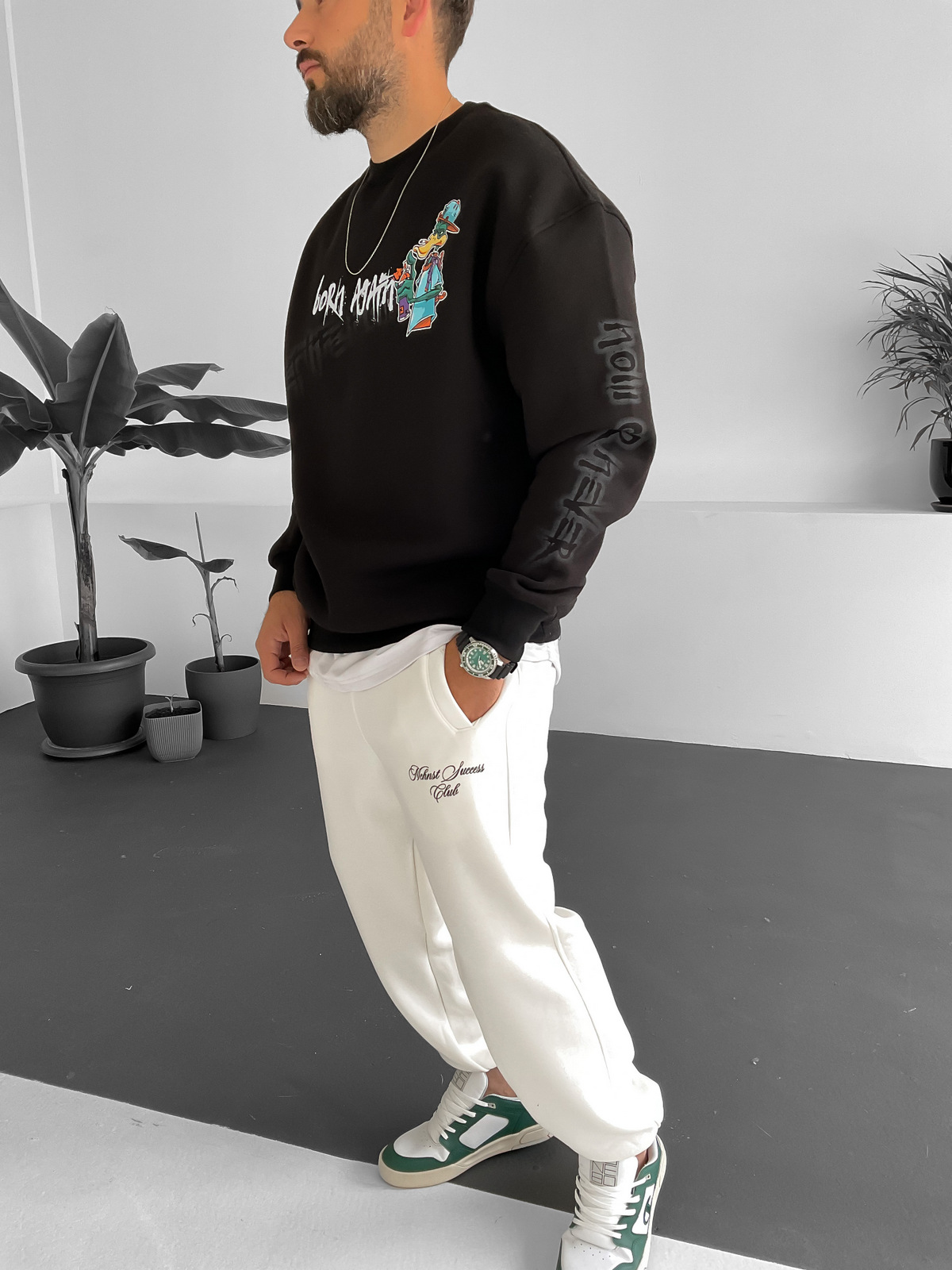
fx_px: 1063
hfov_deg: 48.2
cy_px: 635
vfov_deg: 61.7
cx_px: 476
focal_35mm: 29
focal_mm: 3
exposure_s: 1/120
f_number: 1.8
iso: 50
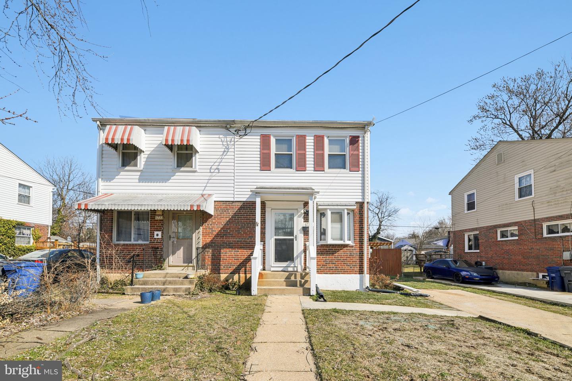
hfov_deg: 104.3
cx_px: 286
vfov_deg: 81.2
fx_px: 222
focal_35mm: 14
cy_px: 190
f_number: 8
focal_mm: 14
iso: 100
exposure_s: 1/400
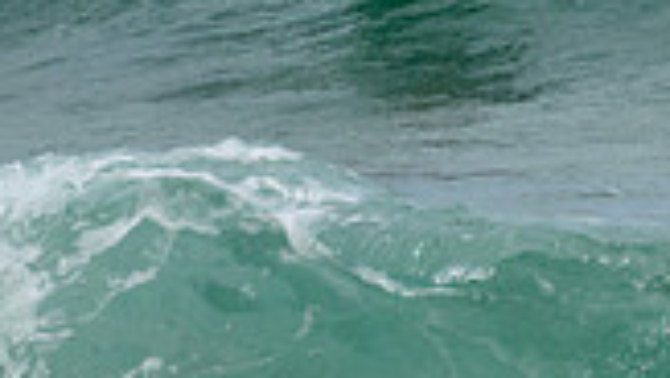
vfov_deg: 0.3
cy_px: -331
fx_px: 63529
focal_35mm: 3573
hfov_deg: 0.6
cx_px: 347
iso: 800
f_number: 11
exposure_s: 1/2000
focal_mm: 800
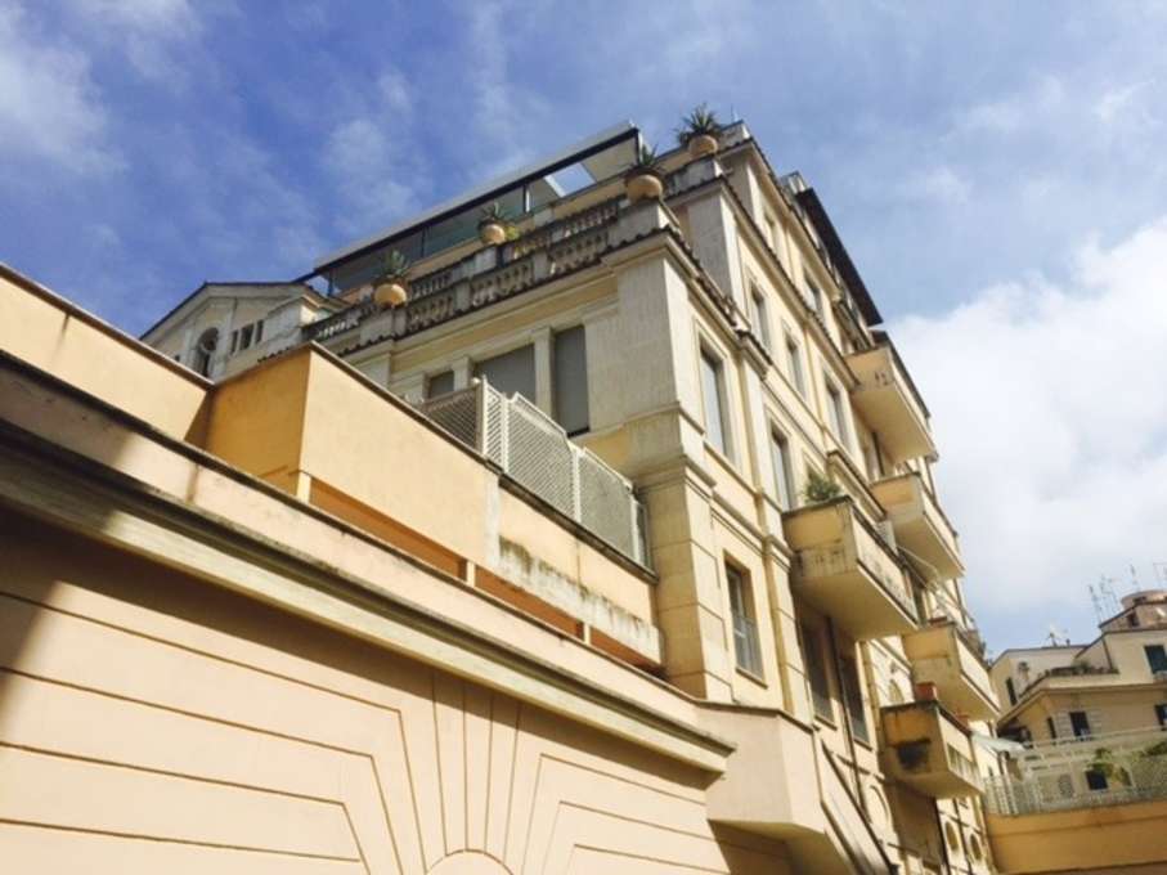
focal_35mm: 29
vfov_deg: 48.2
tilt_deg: +29.0
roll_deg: +1.6
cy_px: 438
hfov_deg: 61.7
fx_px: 978
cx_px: 584
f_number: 2.2
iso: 32
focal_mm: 4.15
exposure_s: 1/3300
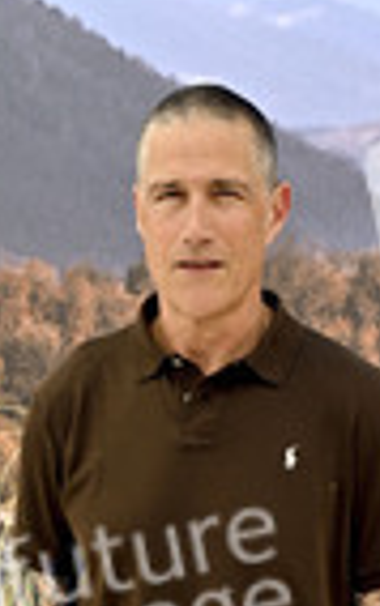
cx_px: 196
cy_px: 824
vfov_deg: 17.7
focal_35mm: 109
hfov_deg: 12.0
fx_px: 1802
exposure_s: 1/320
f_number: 8
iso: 200
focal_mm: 38
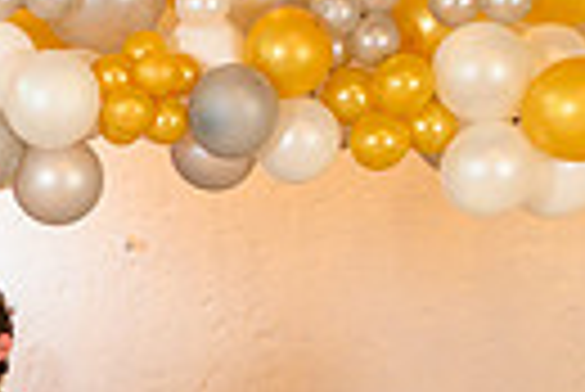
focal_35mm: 156
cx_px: -144
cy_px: 527
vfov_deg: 8.7
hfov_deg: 12.8
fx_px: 2538
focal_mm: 35
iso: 1250
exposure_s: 1/100
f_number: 3.5
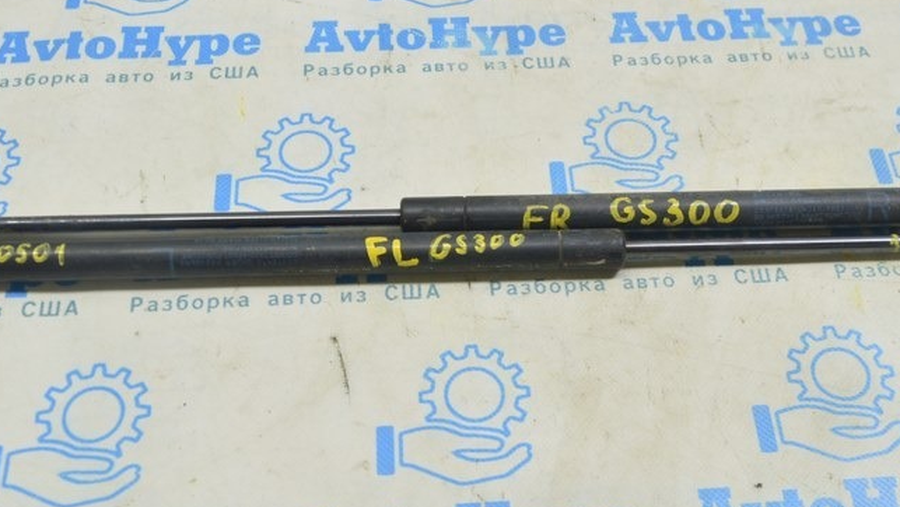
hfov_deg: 45.4
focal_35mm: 45
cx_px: 474
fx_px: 1074
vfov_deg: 26.5
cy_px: 254
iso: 400
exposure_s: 1/20
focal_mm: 18
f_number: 5.6
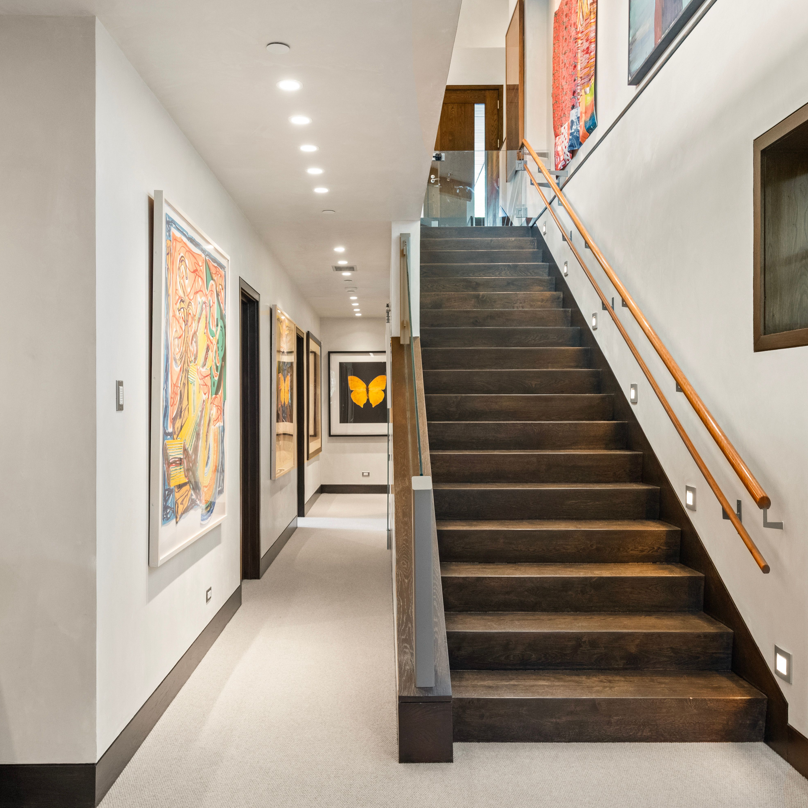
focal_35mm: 31
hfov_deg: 52.5
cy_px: 407
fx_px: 819
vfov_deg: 52.5
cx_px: 383
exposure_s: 1/4
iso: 1600
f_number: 7.1
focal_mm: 24
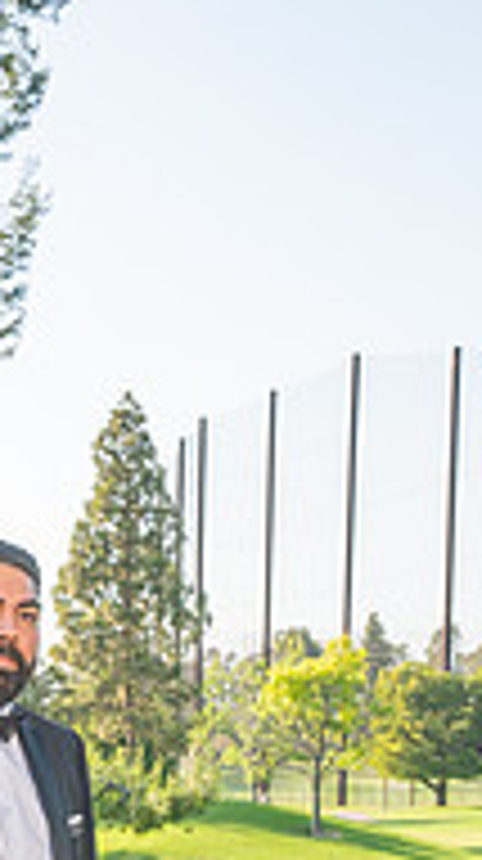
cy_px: 991
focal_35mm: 84
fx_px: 1915
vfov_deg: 23.5
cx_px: 9
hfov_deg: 14.1
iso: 200
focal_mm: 34
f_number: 7.1
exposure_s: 1/200
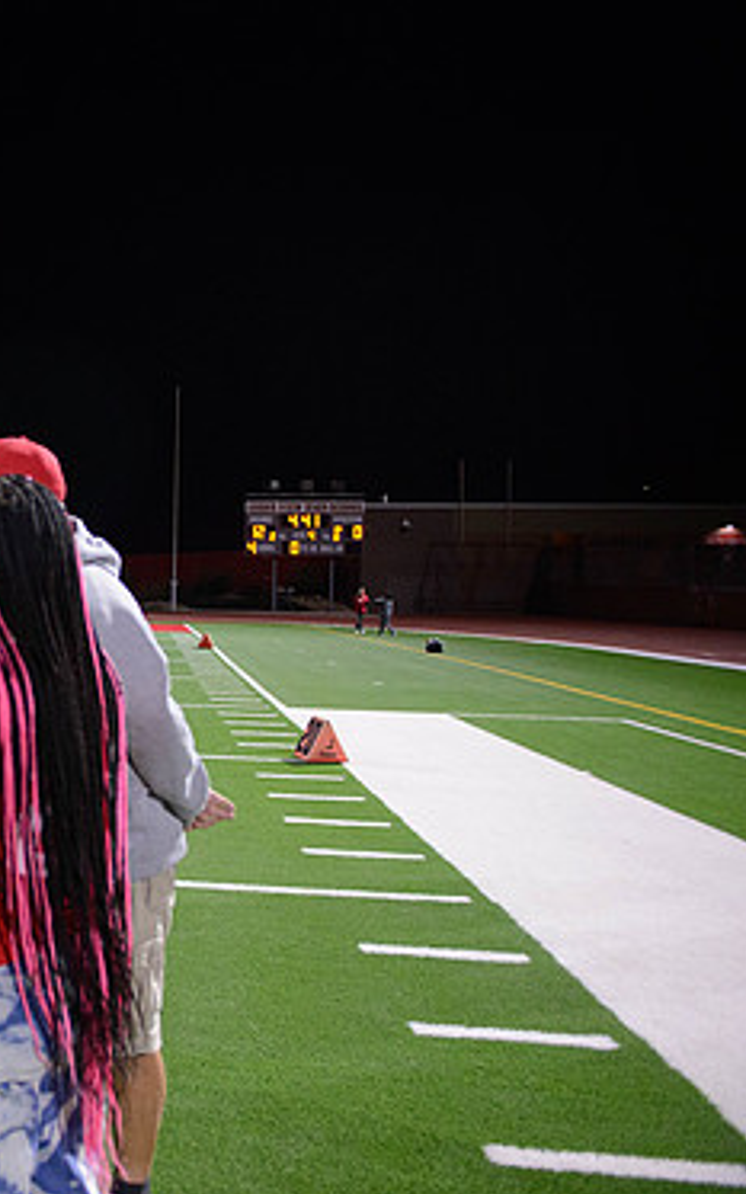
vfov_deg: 51.5
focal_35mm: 38
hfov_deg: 29.1
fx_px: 1237
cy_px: 607
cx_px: -144
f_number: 2.8
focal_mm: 24
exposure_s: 1/320
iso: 3200
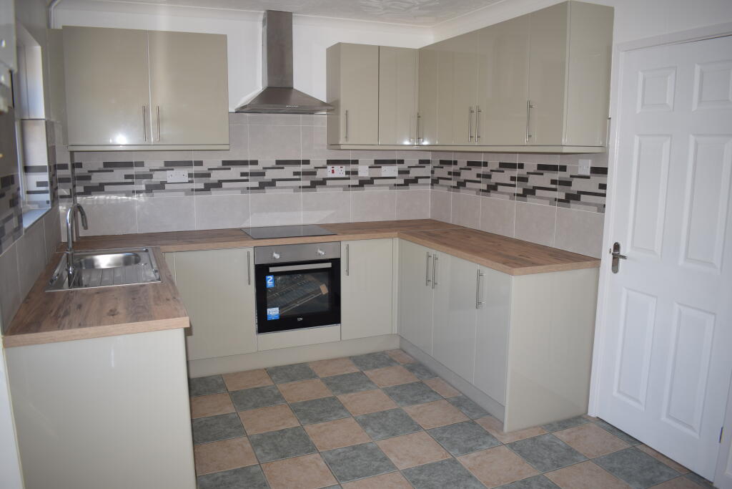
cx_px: 366
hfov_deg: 67.4
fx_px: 549
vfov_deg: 47.9
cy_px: 244
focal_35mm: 27
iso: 100
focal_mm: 18
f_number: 3.5
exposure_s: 1/60
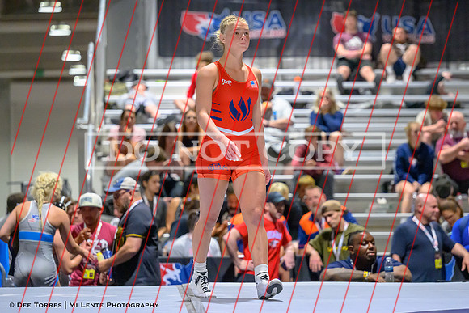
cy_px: 154
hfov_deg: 12.5
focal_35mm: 164
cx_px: 248
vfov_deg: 8.4
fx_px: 2136
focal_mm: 135
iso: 10000
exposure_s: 1/640
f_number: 2.8
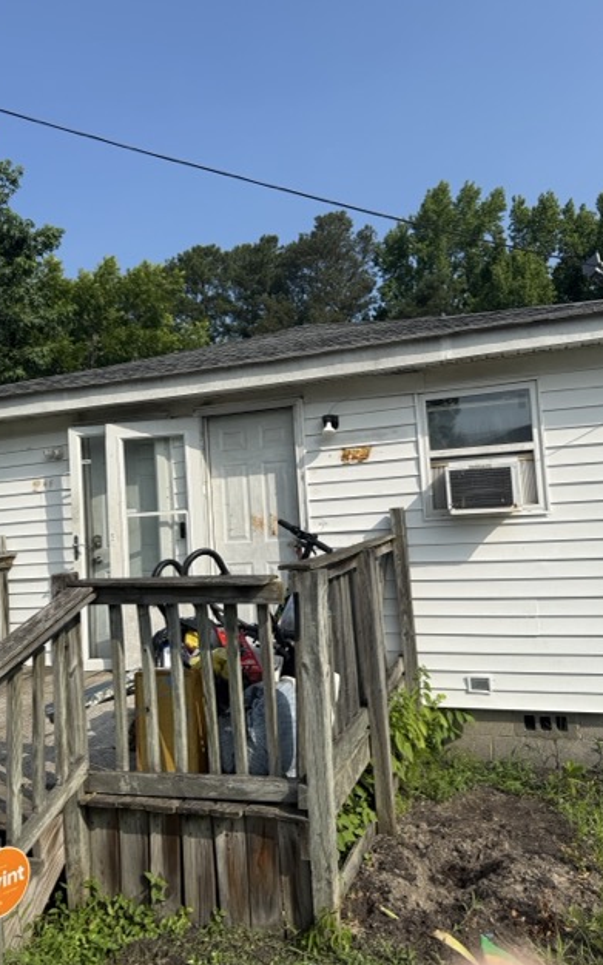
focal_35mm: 26
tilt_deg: +7.1
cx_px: 278
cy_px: 475
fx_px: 684
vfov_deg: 70.4
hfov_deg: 47.5
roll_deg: +3.4
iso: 80
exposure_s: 1/5319
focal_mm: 6.76
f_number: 1.78
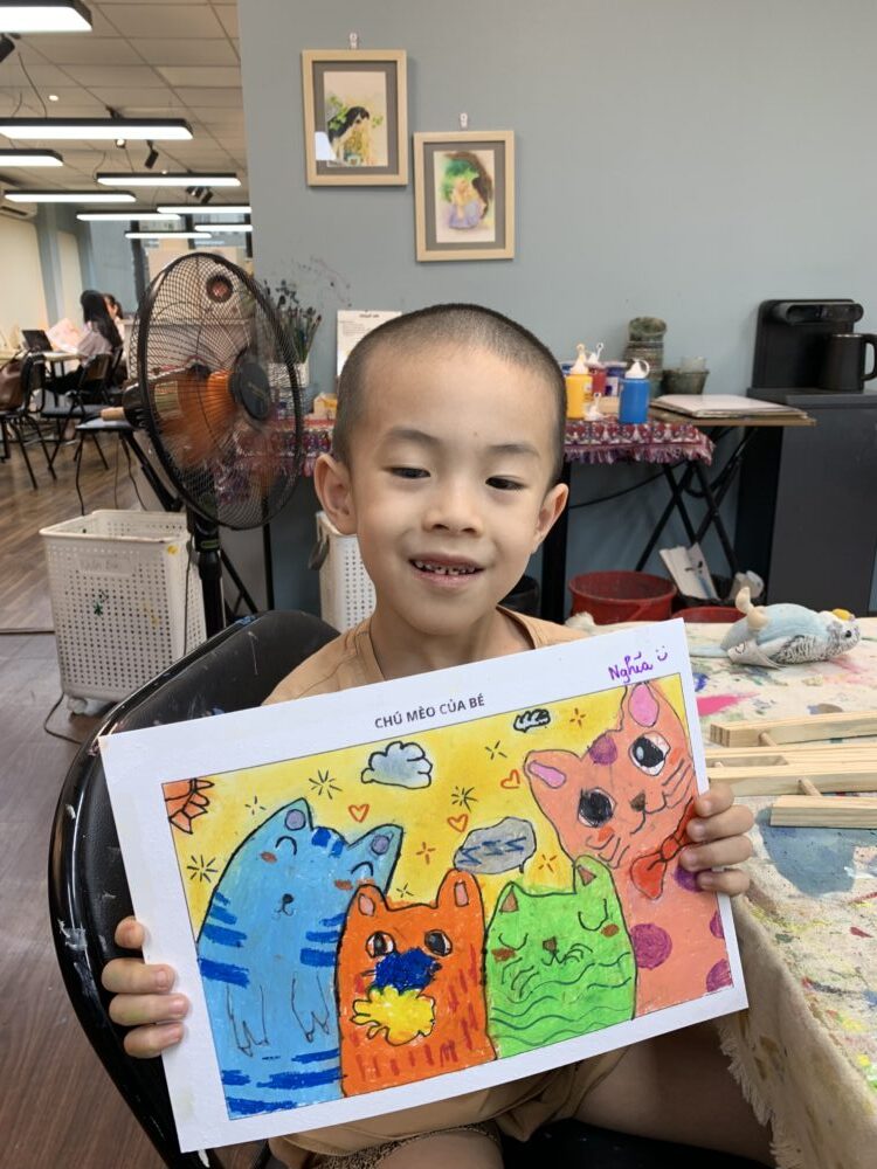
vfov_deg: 67.3
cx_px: 438
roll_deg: +0.9
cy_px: 584
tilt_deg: -15.0
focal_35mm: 26
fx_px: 878
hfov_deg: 53.1
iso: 50
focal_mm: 4.25
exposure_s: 1/100
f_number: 1.8
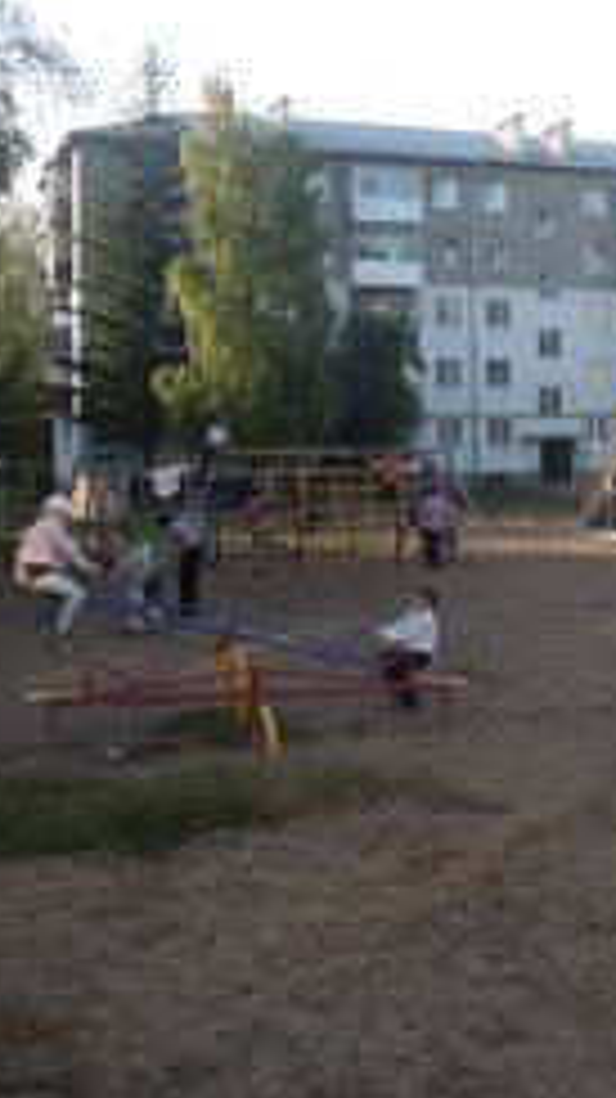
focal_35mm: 50
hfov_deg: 23.4
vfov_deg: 41.2
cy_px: 446
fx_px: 1454
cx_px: 540
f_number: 2.7
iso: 100
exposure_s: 1/500
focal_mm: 5
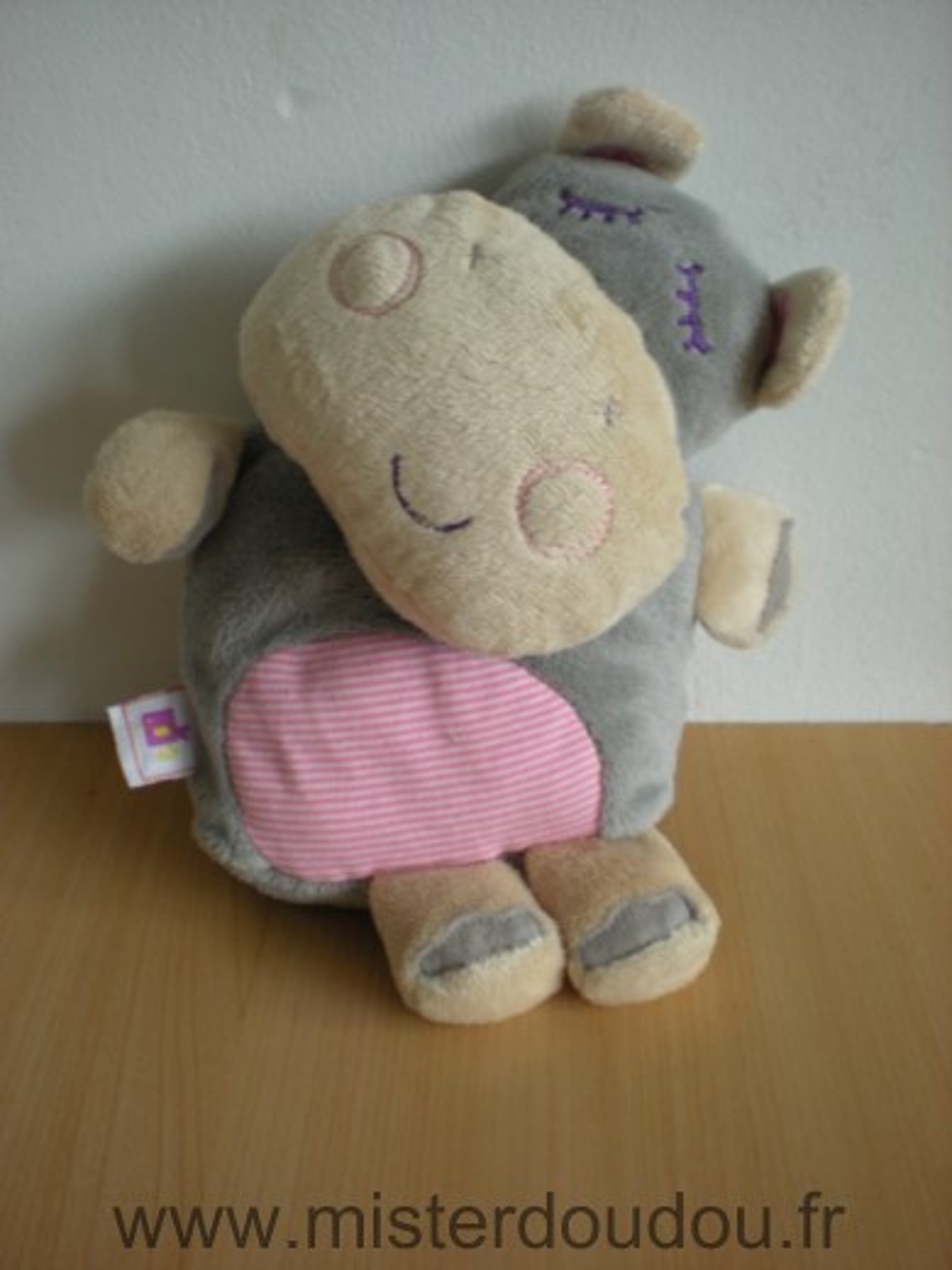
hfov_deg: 37.7
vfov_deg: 49.0
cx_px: 476
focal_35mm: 38
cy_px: 635
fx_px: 1393
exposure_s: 1/11.2
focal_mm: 6.3
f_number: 3.1
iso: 200
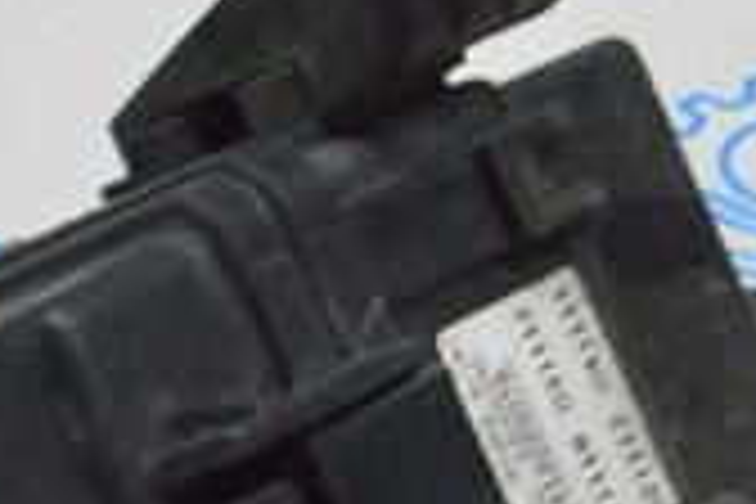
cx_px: 436
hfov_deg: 6.6
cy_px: 497
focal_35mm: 314
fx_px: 6591
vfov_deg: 4.4
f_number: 20
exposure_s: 1/20
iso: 6400
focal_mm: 55
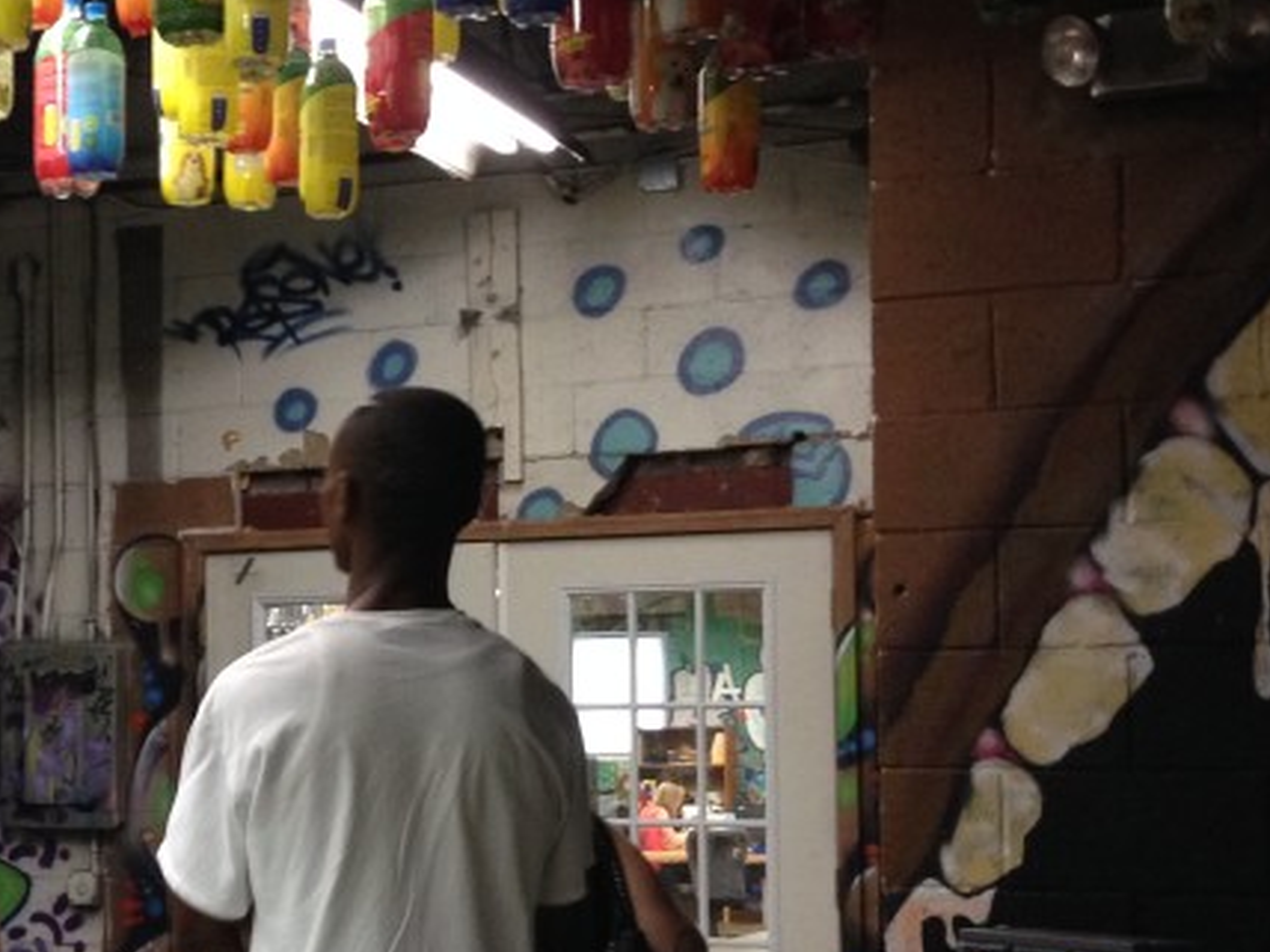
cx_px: -27
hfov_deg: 23.6
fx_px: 2898
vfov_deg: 18.6
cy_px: 655
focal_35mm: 79
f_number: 2.4
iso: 200
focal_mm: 4.12
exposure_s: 1/20
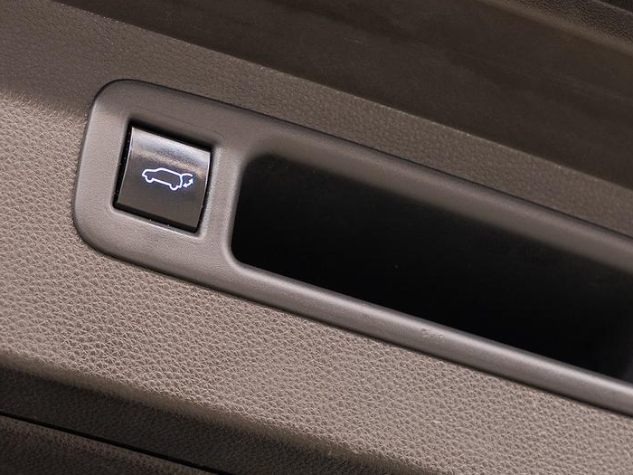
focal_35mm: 164
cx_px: 169
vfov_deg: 9.0
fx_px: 2999
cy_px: 173
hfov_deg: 12.0
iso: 100
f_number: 5.6
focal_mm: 62.3
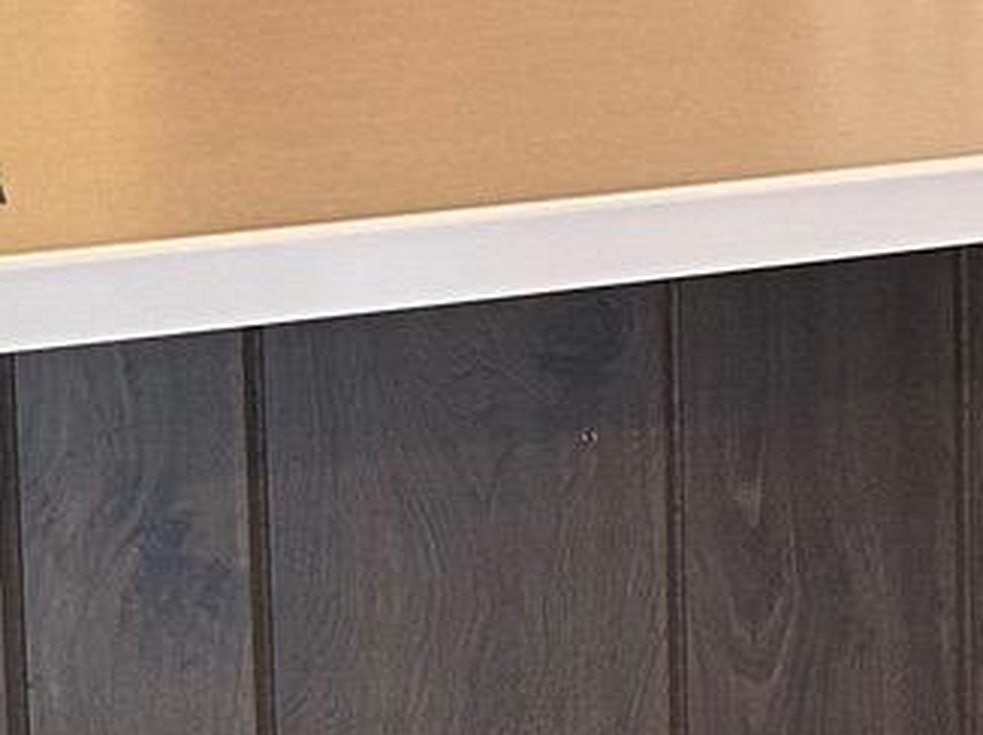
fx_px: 4285
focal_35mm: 151
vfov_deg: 9.6
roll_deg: -0.6
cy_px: -343
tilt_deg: -6.9
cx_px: 1924
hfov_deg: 11.8
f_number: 1.78
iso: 200
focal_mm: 6.86
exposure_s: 1/120
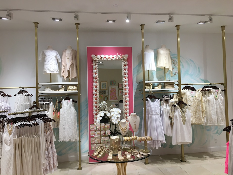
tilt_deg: +2.8
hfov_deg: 61.7
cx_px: 116
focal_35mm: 29
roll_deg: +1.9
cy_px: 88
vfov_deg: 48.2
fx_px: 195
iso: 25
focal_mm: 4.15
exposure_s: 1/40
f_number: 2.2
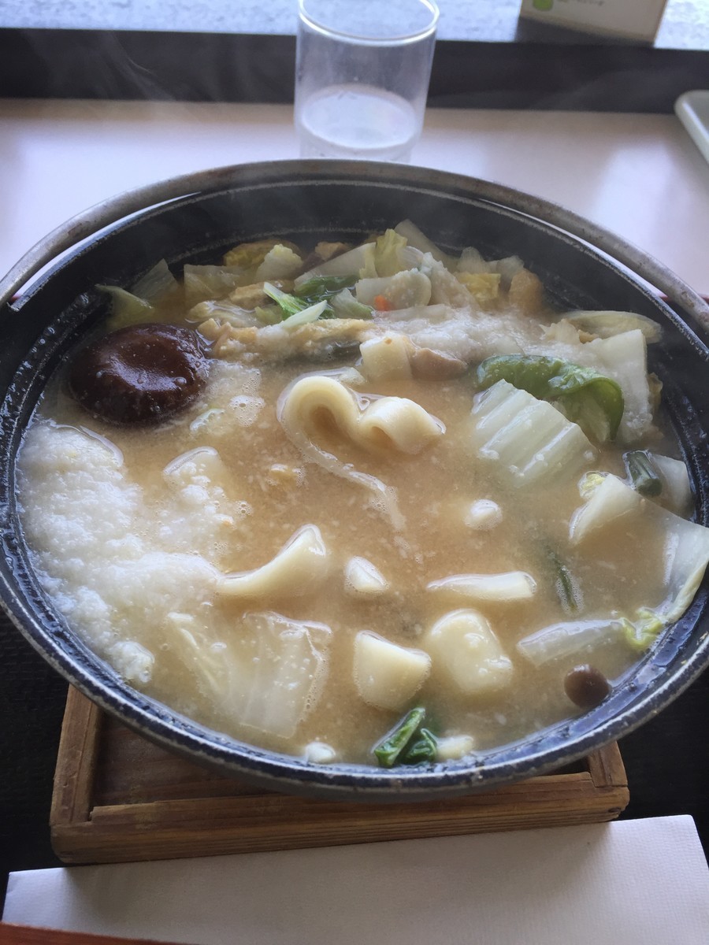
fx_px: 792
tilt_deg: -52.0
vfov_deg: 61.7
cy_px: 472
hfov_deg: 48.2
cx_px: 354
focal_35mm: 29
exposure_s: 1/120
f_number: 2.2
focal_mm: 4.15
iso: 50
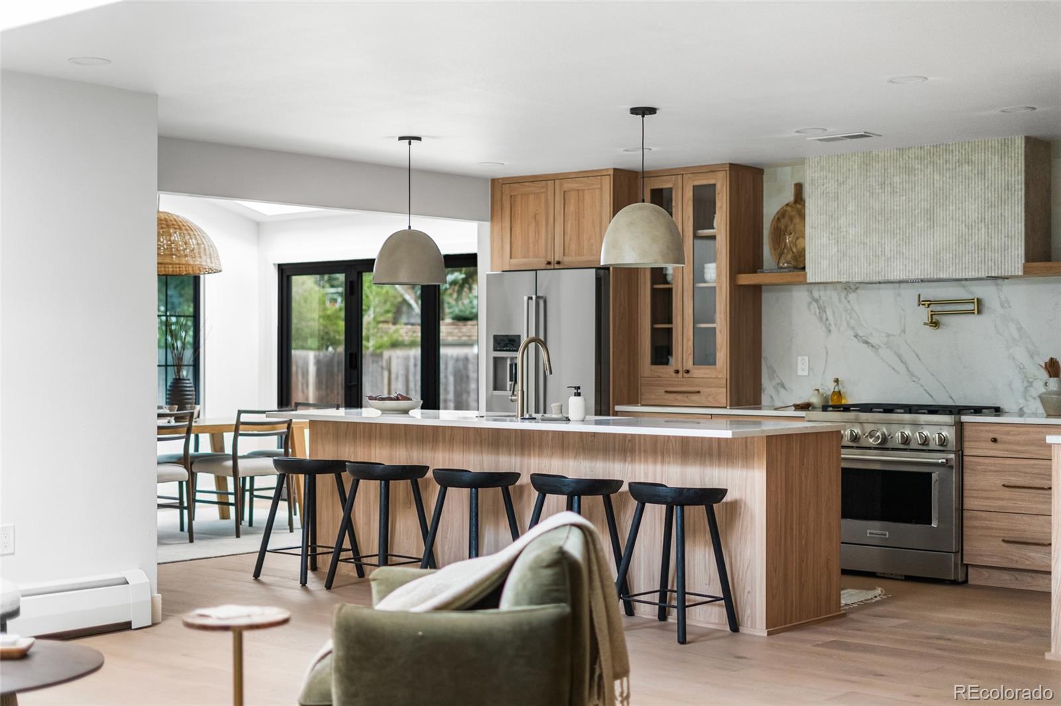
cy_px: 353
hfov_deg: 39.6
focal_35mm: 50
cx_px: 530
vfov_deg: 27.0
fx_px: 1473
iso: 800
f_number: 1.8
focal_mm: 50
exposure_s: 1/800
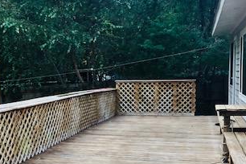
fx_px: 417
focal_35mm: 61
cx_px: 112
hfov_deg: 32.9
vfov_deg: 22.1
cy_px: 116
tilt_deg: -6.3
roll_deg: -0.4
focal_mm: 3.99
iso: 40
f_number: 1.8
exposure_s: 1/120
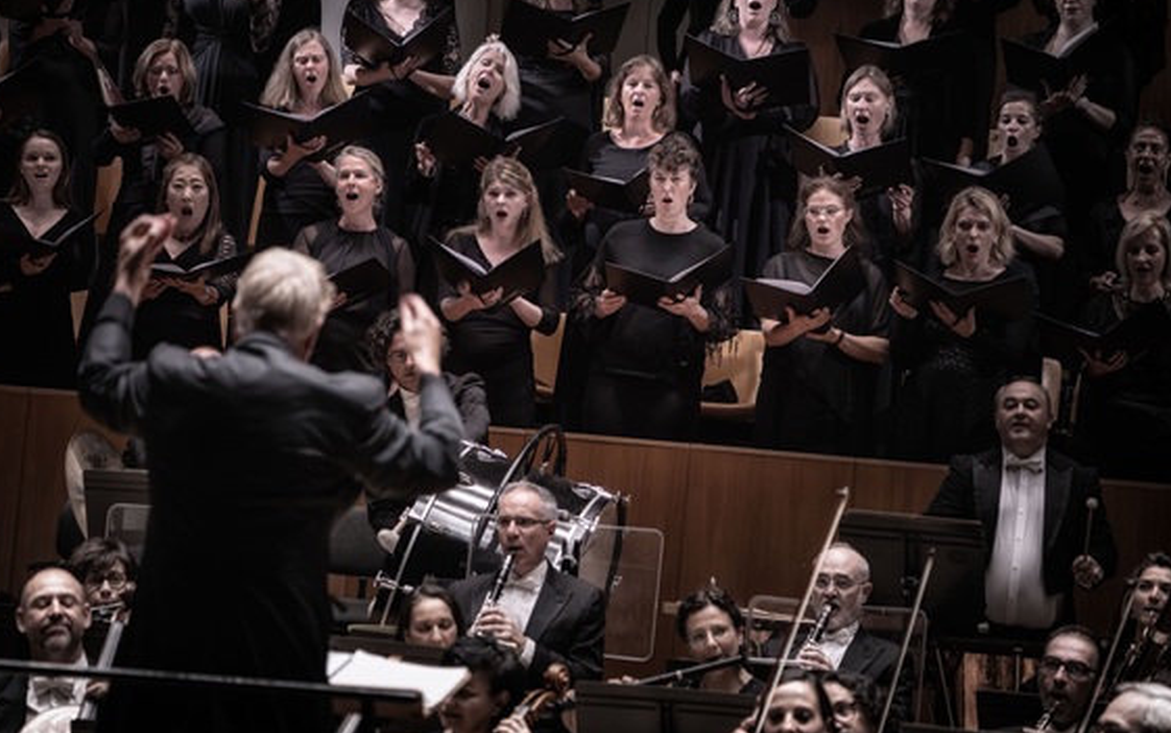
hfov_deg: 8.9
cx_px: 516
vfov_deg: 5.6
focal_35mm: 236
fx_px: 7534
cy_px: 304
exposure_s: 1/400
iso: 4000
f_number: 6.3
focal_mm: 200
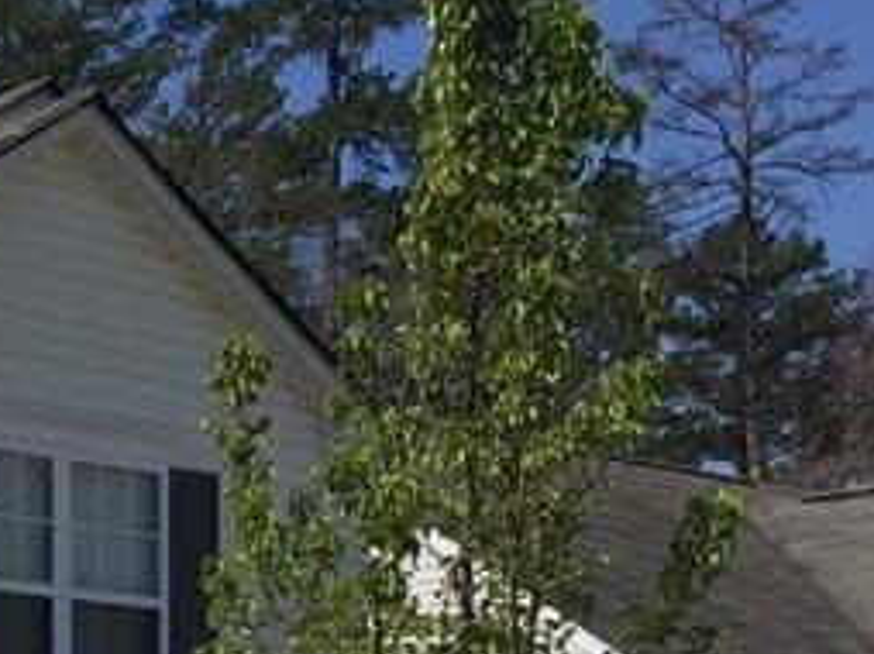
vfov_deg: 11.9
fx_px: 2951
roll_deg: -0.4
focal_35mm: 117
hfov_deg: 16.0
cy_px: 1095
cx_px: -272
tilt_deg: -1.3
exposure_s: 1/4950
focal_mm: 4.15
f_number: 2.2
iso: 32
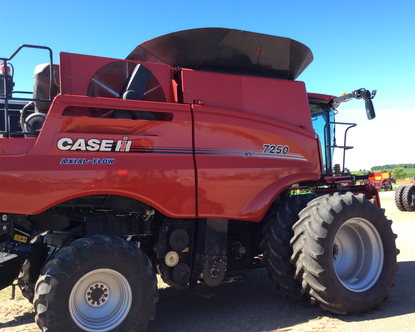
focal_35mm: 34
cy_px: 165
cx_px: 196
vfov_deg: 43.4
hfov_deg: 52.8
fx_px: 418
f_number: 2.4
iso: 32
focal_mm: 3.3
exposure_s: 1/497
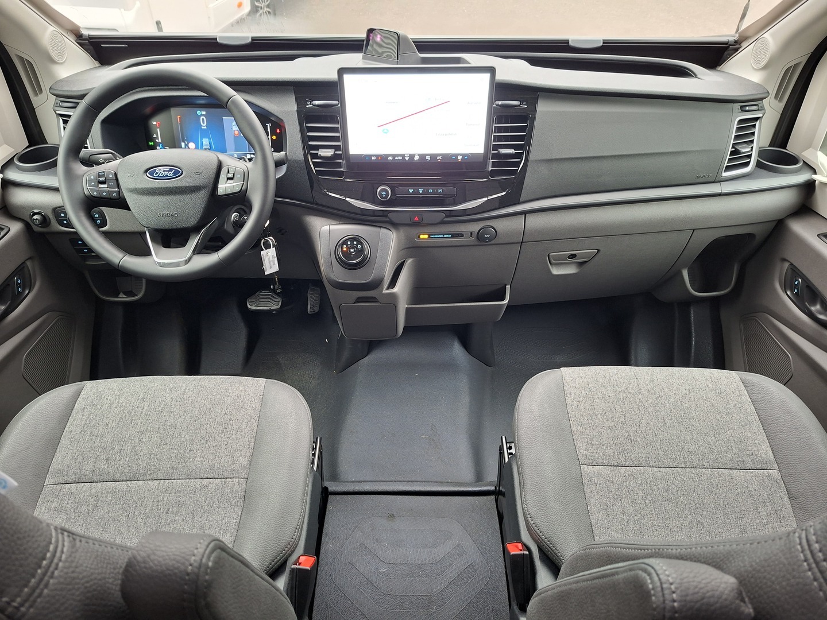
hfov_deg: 73.9
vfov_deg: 58.9
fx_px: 549
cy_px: 310
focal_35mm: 23
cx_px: 414
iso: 400
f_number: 1.8
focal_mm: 5.54
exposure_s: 1/24
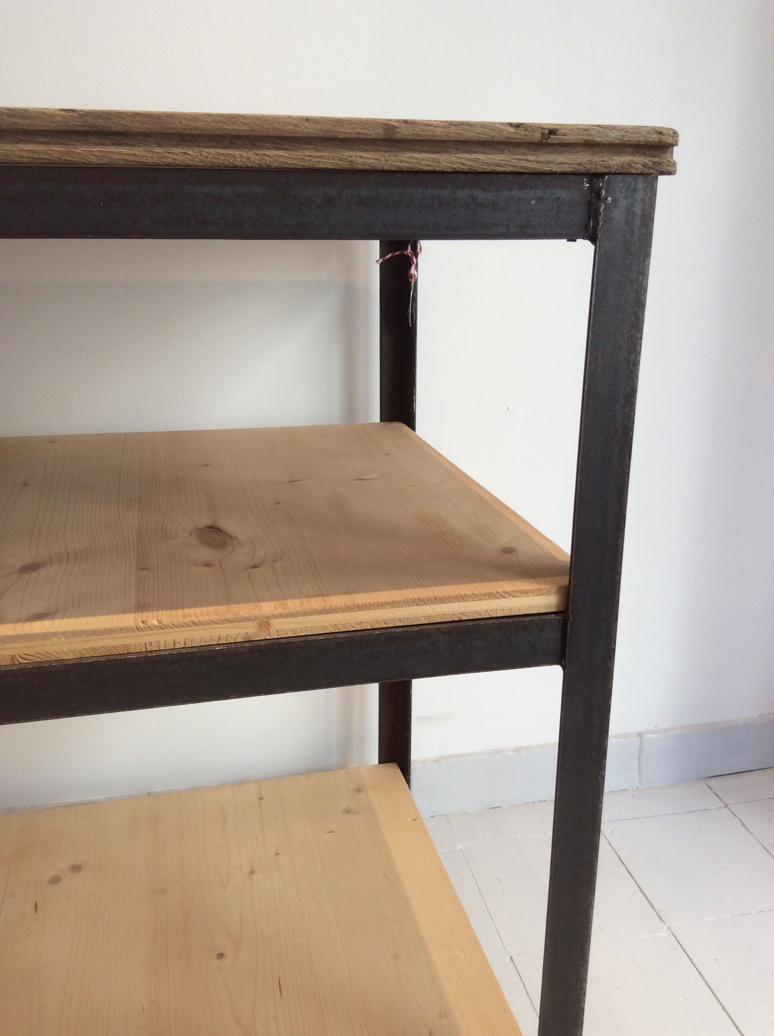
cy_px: 518
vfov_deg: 56.9
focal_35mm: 32
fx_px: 957
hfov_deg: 44.1
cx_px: 387
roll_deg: -0.5
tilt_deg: -17.1
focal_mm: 3.3
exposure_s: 1/50
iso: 40
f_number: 2.4
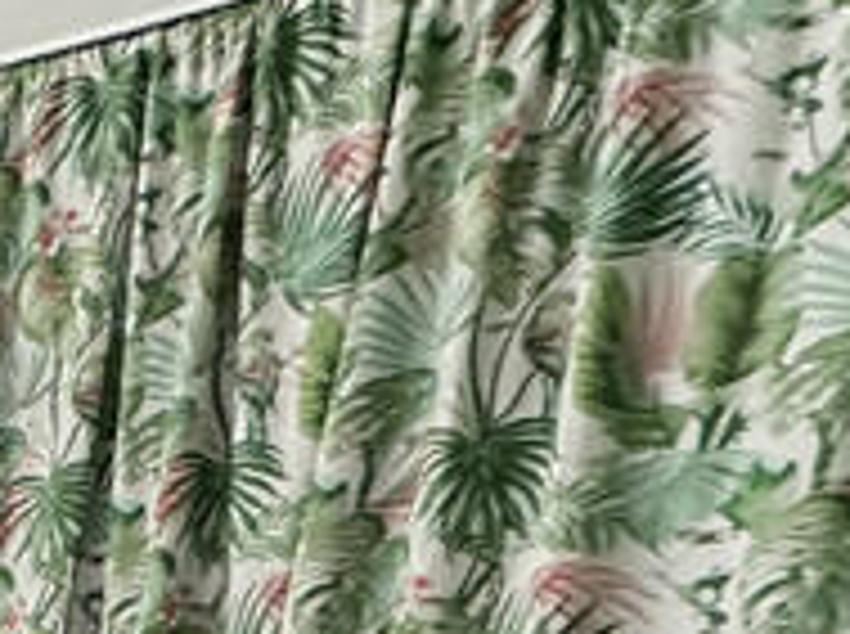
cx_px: -1192
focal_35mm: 76
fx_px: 1863
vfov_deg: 17.0
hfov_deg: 15.0
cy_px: 1025
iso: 160
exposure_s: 1/99
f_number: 2.2
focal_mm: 2.22
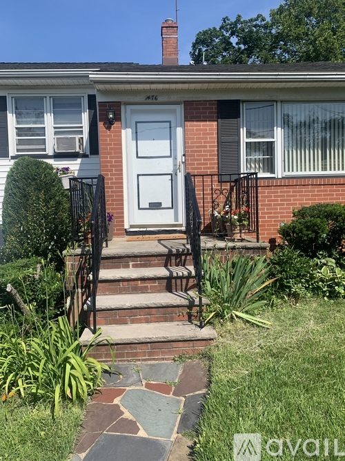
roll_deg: +0.2
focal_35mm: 26
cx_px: 172
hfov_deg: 53.0
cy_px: 230
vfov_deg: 67.3
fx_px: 346
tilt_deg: +1.7
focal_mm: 4.25
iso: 25
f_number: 1.8
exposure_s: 1/2257
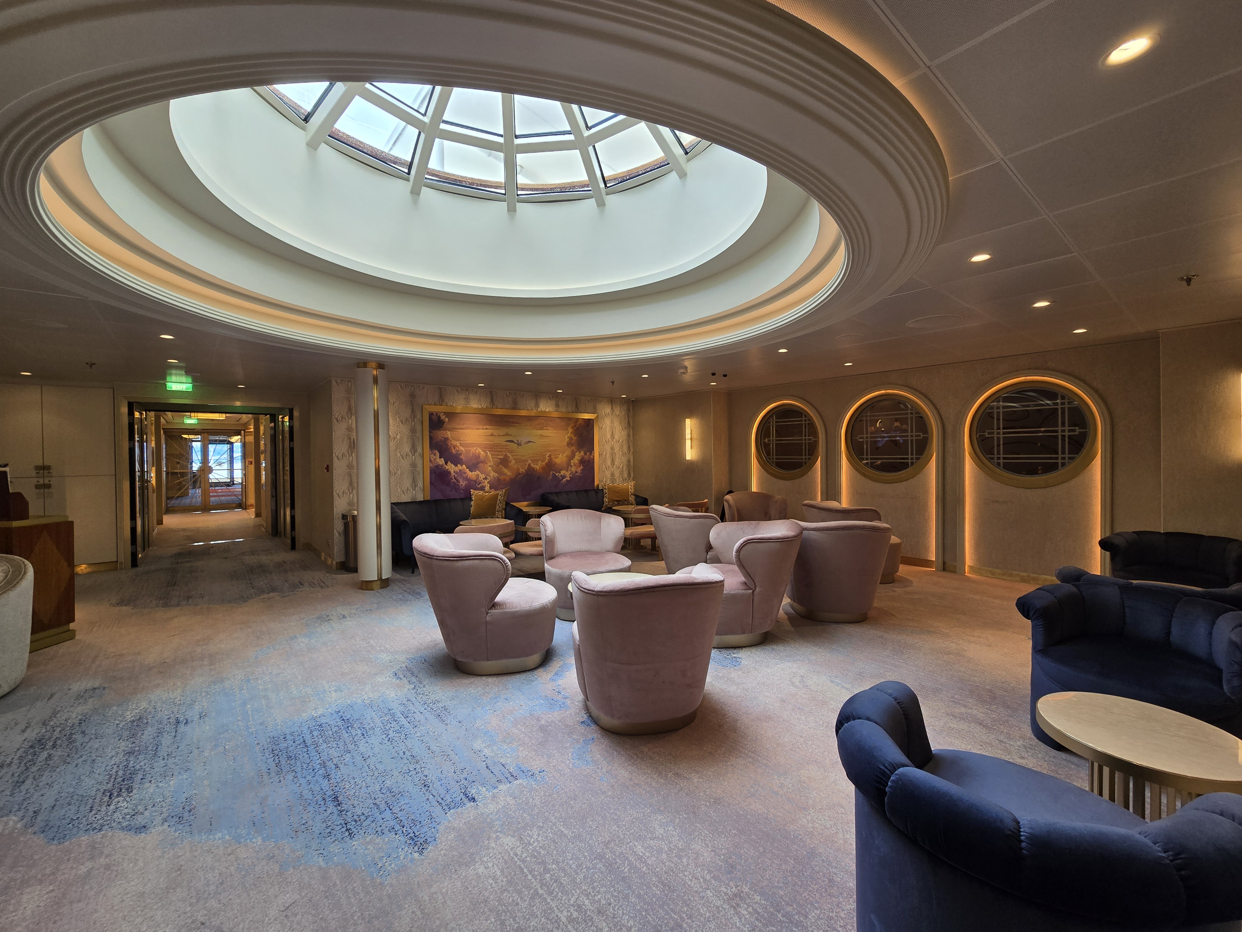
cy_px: 466
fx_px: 466
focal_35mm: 13
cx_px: 621
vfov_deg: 89.9
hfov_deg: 106.2
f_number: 2.2
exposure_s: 1/84.8
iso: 64
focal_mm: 2.2
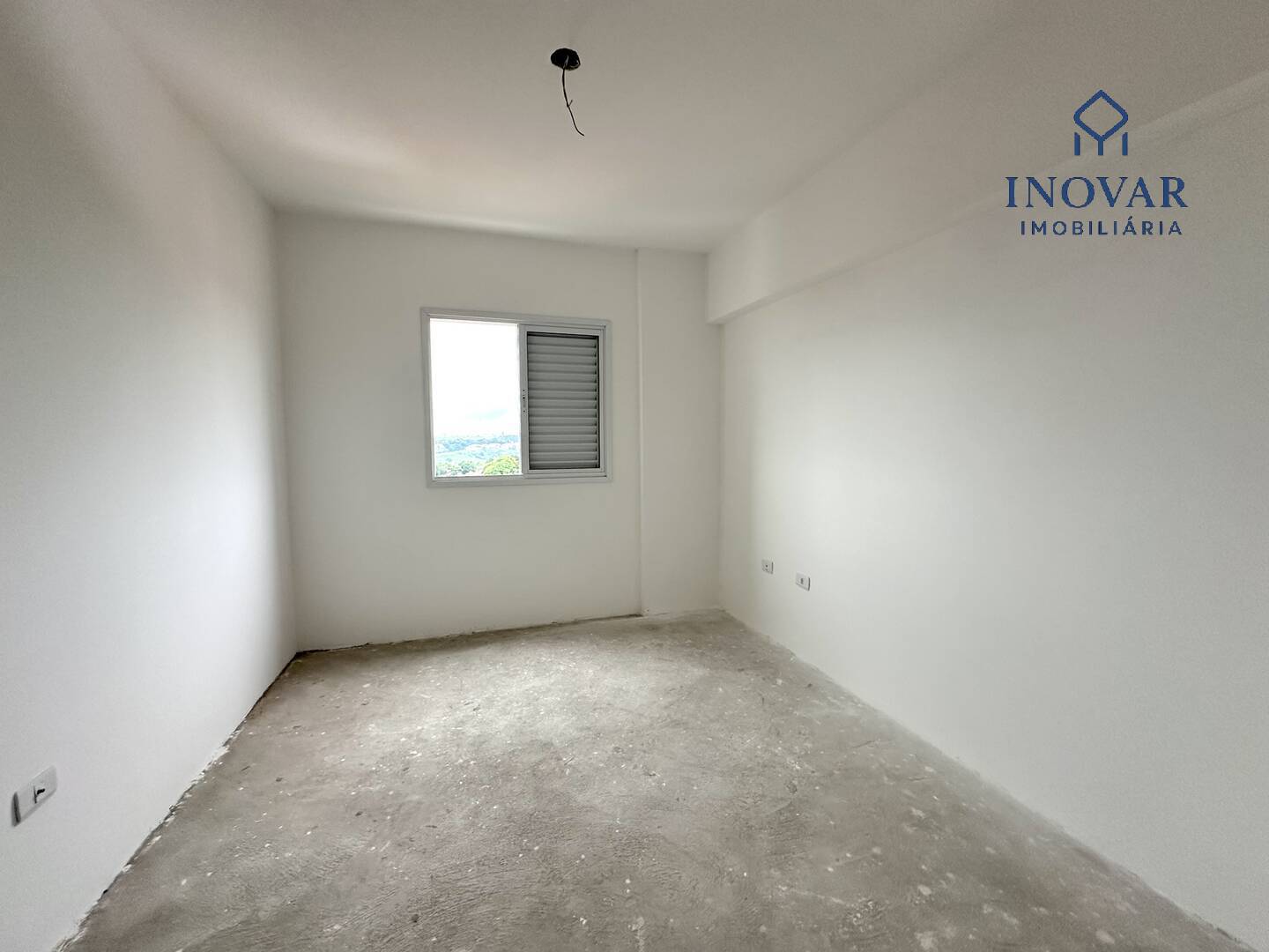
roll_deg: -0.2
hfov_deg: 102.1
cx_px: 634
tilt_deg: -4.9
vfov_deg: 85.7
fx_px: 513
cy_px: 476
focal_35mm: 14
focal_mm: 2.22
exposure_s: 1/99
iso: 125
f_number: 2.2
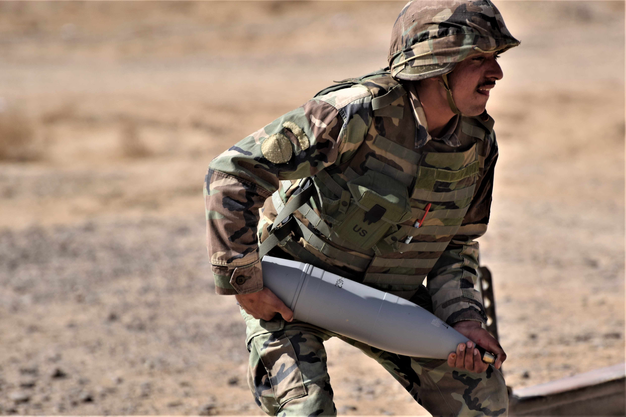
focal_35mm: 390
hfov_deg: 5.3
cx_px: 313
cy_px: 208
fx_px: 6781
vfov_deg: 3.5
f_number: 5.6
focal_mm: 260
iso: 100
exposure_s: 1/500
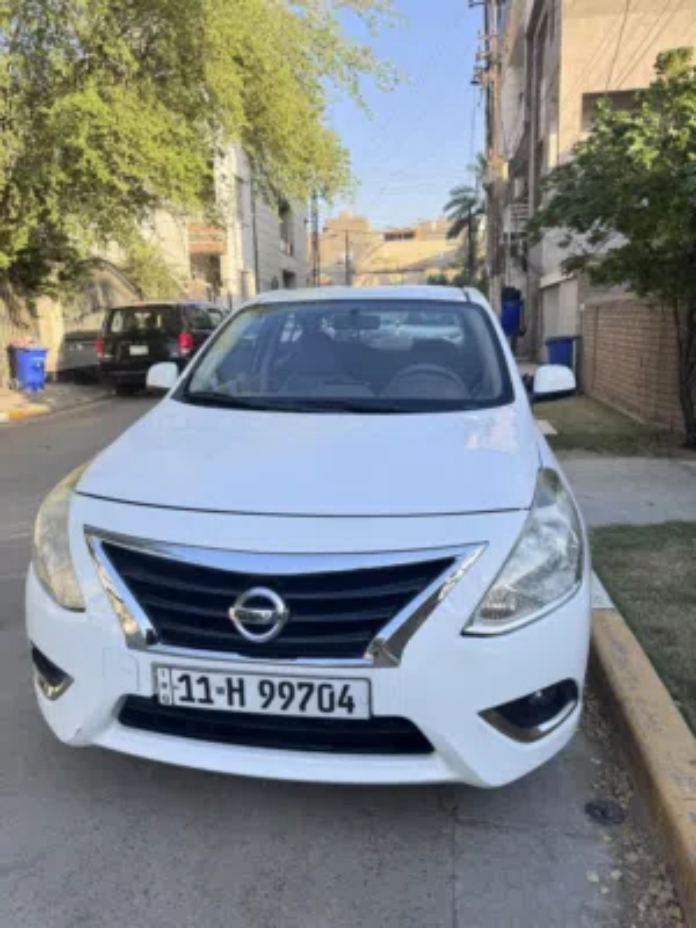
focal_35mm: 24
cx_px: 348
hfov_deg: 56.8
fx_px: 643
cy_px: 464
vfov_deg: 71.6
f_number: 1.78
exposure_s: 1/658
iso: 80
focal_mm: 6.76
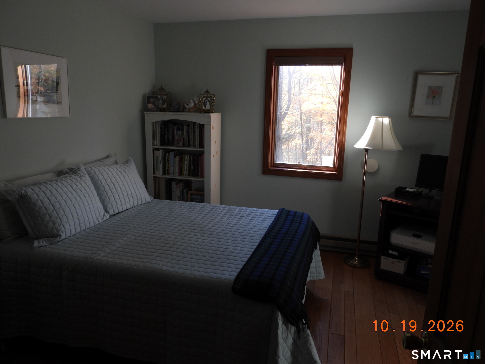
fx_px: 336
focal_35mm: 24
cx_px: 242
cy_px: 182
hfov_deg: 71.6
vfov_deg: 56.8
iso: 100
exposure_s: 1/30
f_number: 2.8
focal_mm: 4.3
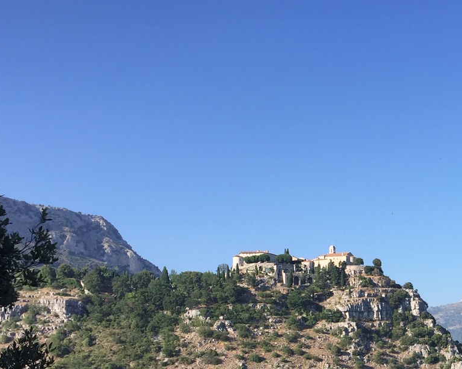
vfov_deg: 24.7
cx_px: 419
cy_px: 323
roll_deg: +0.3
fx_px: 820
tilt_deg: +3.3
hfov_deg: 30.1
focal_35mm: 60
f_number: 2.2
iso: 32
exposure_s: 1/1068
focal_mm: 4.15
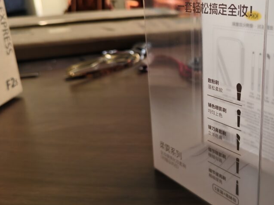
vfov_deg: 38.4
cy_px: 77
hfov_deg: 48.4
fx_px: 293
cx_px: 203
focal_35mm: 37
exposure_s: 1/100
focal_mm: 5.56
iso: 90
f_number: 1.88
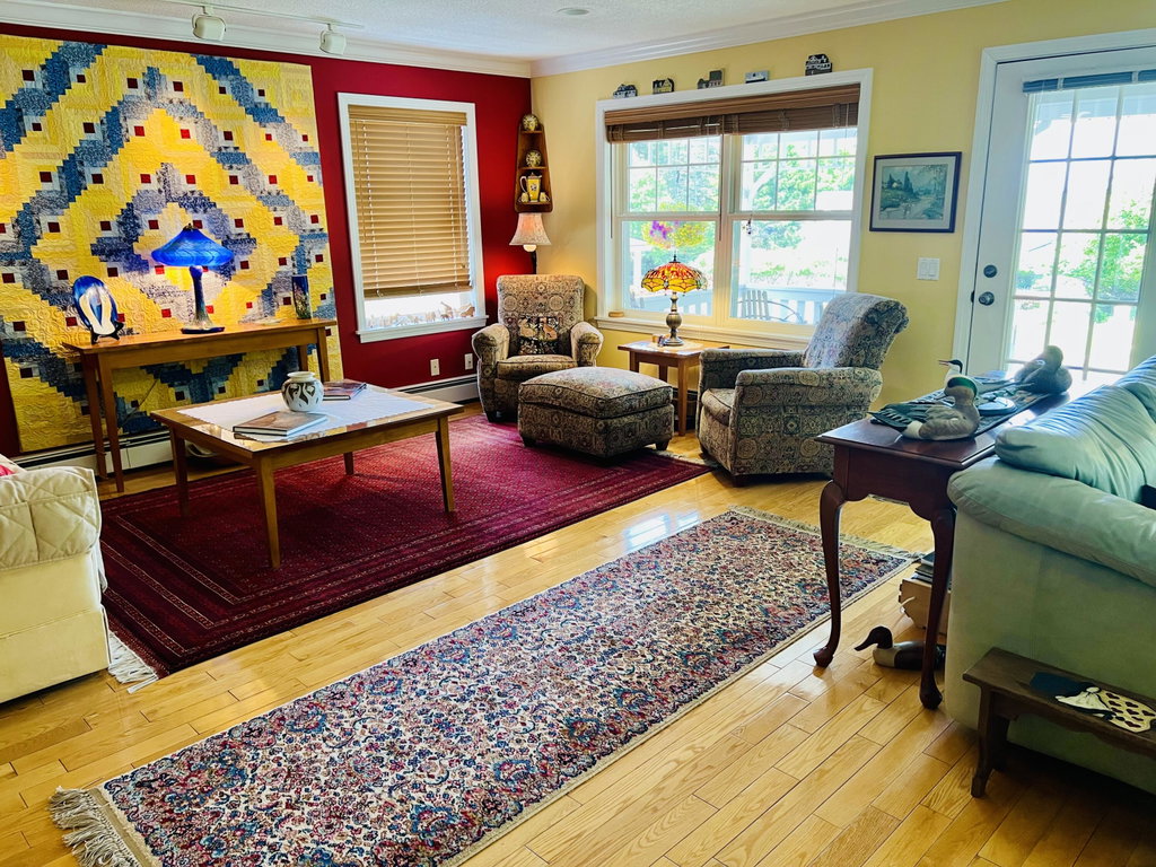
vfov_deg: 53.1
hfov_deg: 67.3
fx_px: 868
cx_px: 578
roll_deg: +0.8
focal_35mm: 26
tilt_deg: -14.2
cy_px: 434
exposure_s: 1/60
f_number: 1.5
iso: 100
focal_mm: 5.7
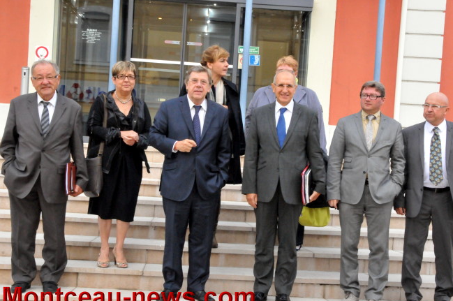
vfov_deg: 20.0
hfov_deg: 29.7
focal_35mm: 68
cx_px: 244
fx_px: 855
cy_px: 147
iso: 3200
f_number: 25
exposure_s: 1/160
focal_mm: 42
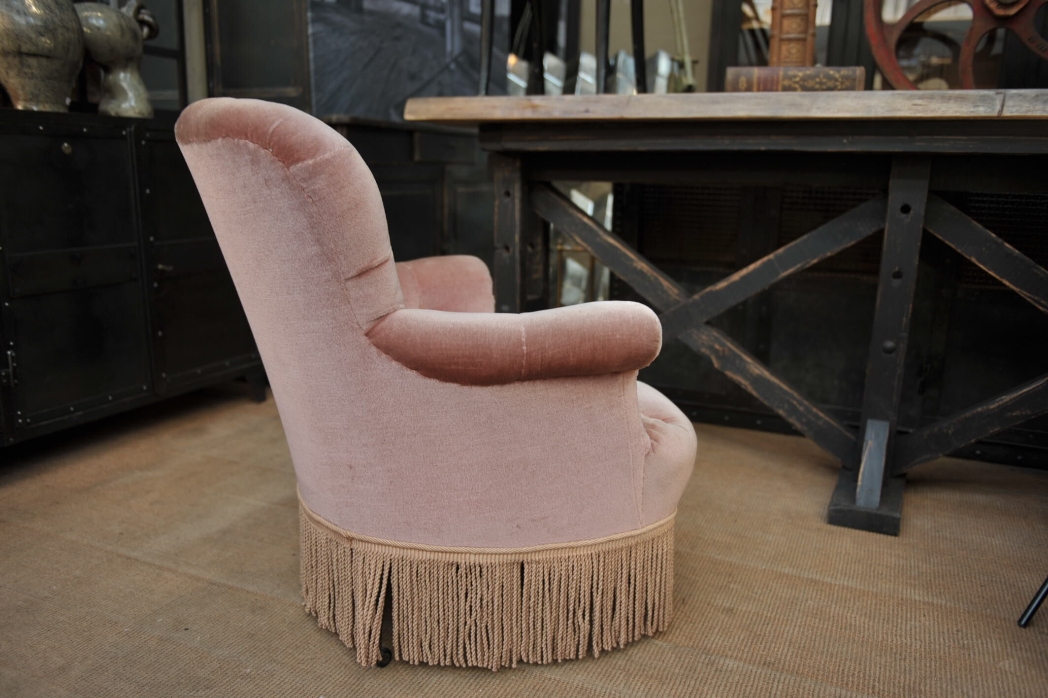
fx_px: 844
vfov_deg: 44.9
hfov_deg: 63.7
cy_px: 349
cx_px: 524
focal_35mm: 29
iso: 200
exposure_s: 1/50
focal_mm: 29
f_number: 2.8
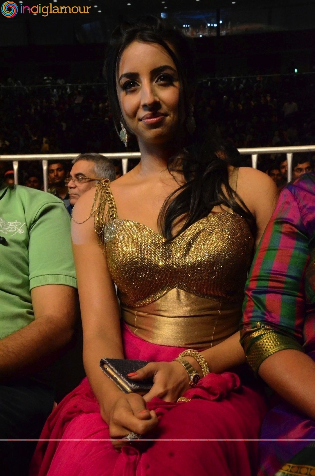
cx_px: 158
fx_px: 672
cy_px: 238
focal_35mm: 51
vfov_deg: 39.0
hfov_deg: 26.4
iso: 6400
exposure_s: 1/100
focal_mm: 34
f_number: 8
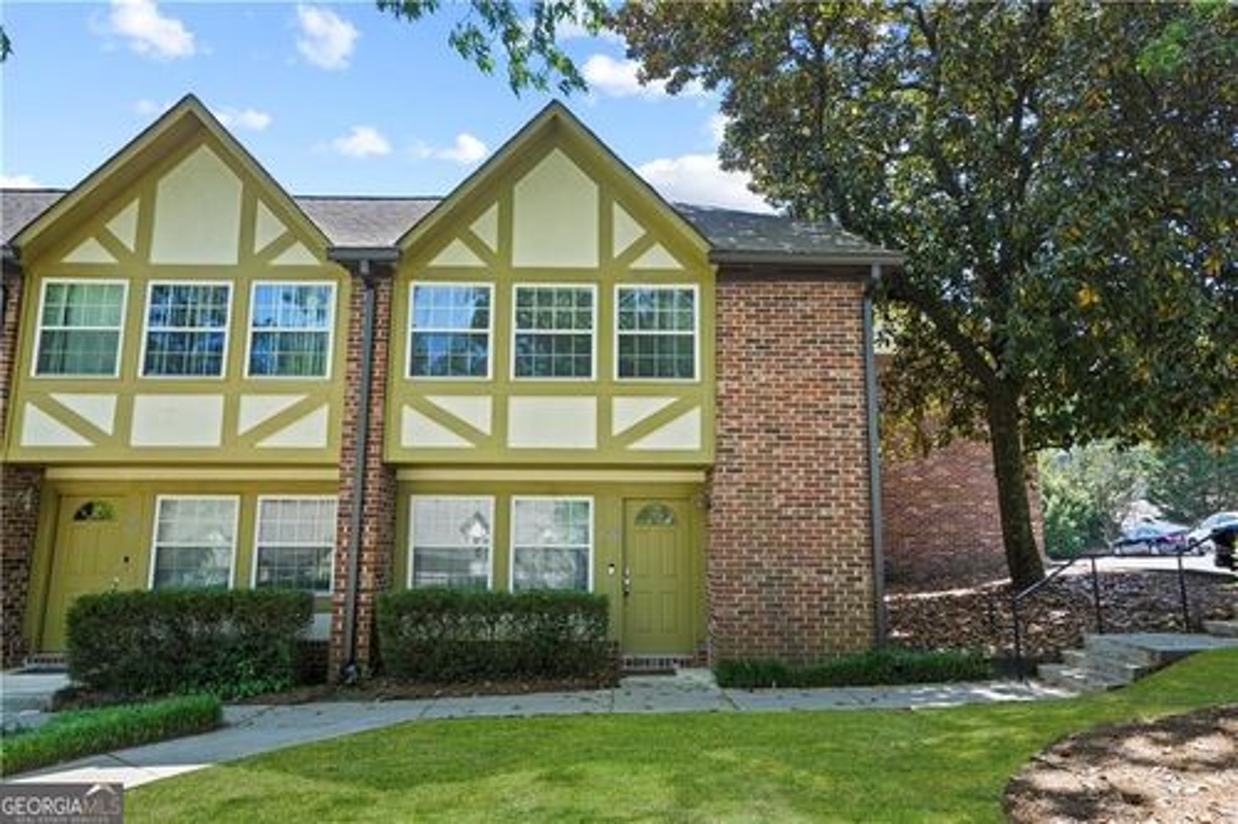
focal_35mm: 22
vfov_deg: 57.2
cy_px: 412
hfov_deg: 78.6
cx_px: 619
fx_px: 756
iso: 250
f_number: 8
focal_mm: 22
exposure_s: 1/20
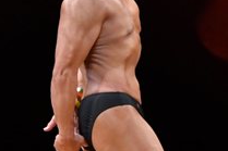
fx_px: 5284
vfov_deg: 1.6
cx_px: 104
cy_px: 86
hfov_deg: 2.5
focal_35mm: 835
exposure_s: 1/400
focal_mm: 150
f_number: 5.6
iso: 3200
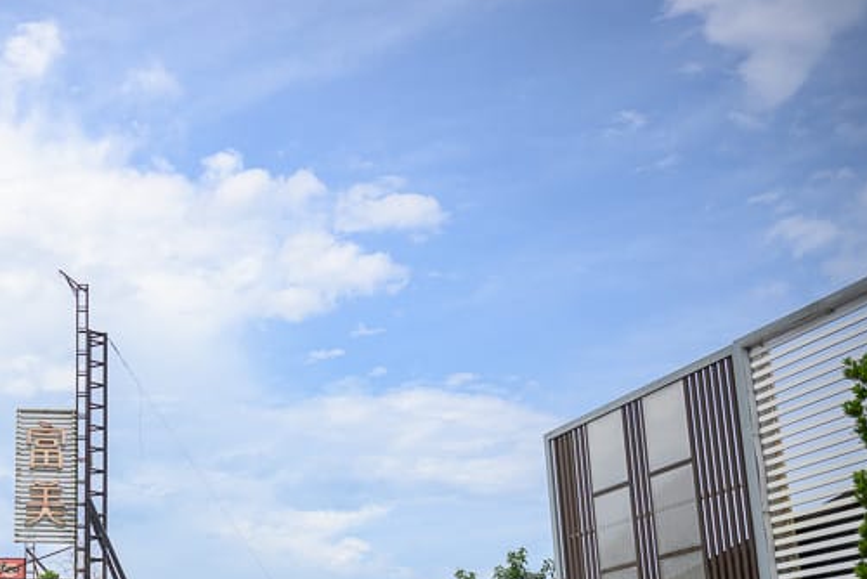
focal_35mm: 48
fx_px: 1157
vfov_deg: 27.2
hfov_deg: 37.4
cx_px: 33
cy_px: 507
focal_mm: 24
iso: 100
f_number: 2.8
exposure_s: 1/2000
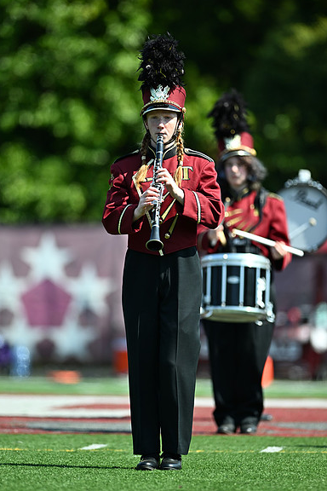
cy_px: 246
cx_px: 163
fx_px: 4114
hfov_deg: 4.6
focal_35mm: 302
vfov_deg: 6.8
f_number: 2.8
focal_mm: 300
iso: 280
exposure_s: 1/2500
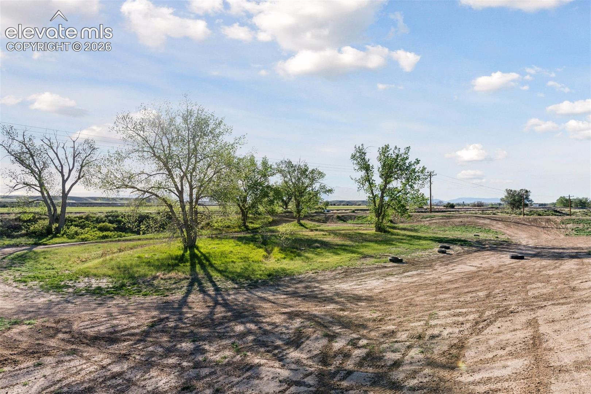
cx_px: 296
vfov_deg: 59.5
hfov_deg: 81.2
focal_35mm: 21
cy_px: 197
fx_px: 345
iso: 400
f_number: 9
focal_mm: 21
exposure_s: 1/1250
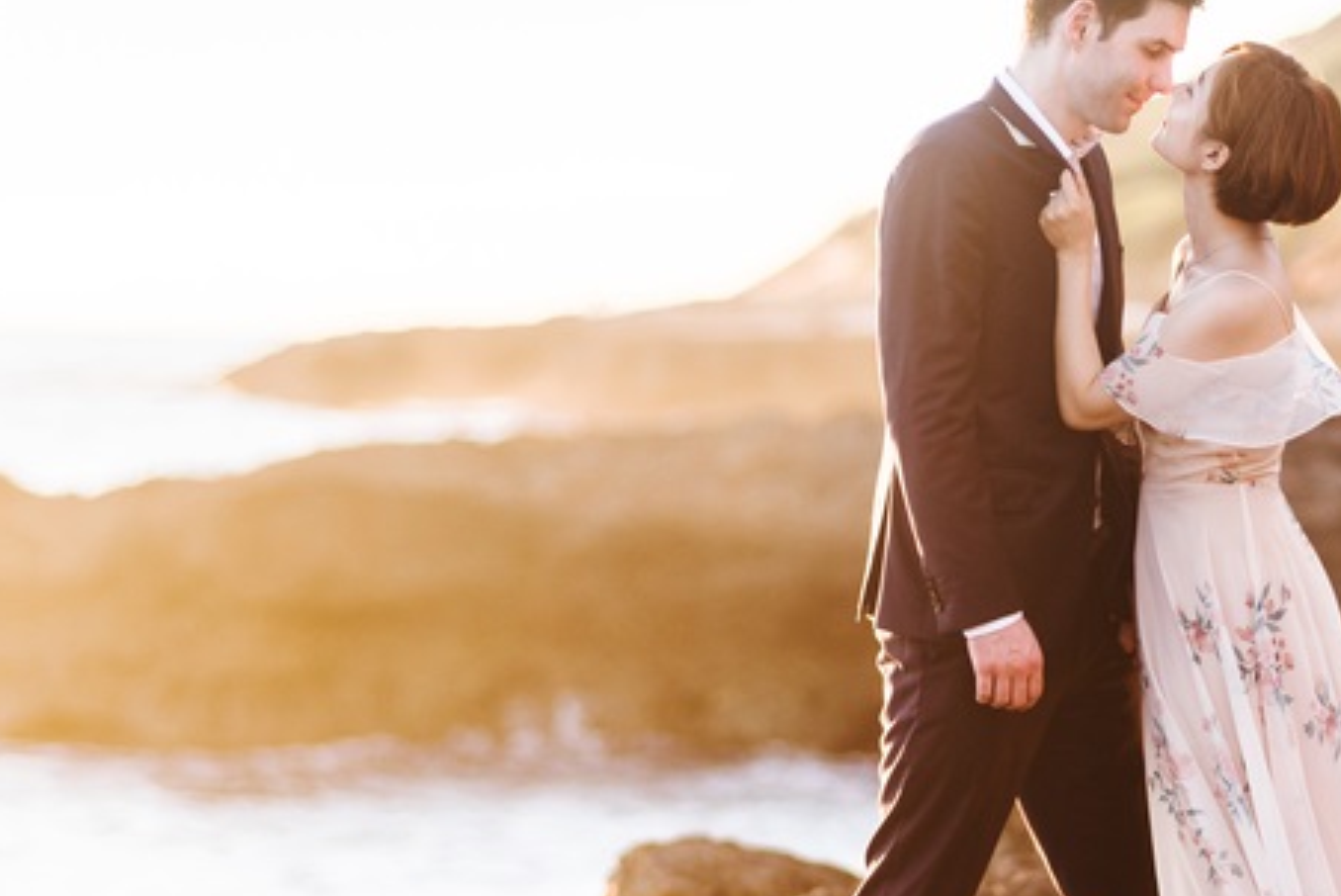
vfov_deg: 8.1
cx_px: 936
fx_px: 6299
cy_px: 493
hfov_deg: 12.1
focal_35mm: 169
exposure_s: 1/800
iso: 200
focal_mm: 85
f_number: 2.2
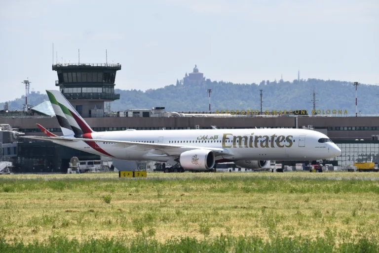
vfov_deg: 6.8
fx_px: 2132
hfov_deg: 10.2
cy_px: 126
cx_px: 190
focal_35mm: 202
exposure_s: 1/320
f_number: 9
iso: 100
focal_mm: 135
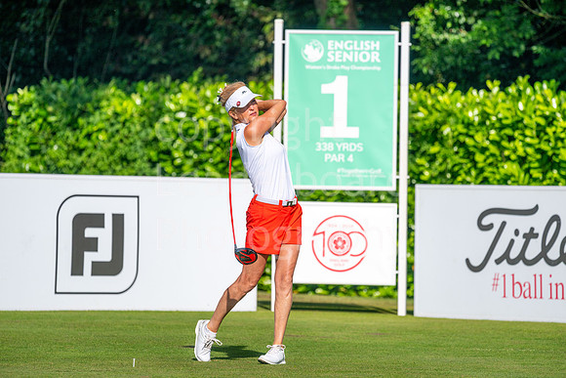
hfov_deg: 6.9
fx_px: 4718
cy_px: 189
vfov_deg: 4.6
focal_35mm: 300
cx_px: 283
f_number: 5
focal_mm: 300
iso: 200
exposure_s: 1/4000
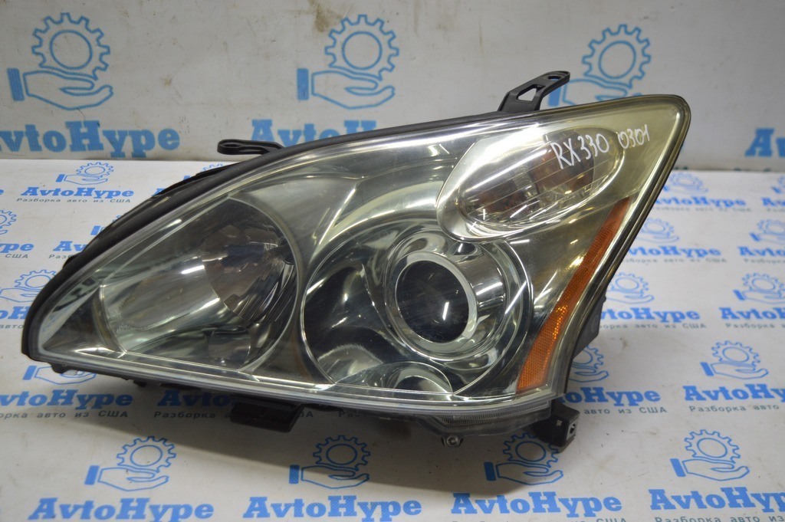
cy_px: 261
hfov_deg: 48.0
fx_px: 882
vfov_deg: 33.0
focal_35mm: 40
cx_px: 392
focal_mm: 27
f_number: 4
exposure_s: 1/50
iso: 400
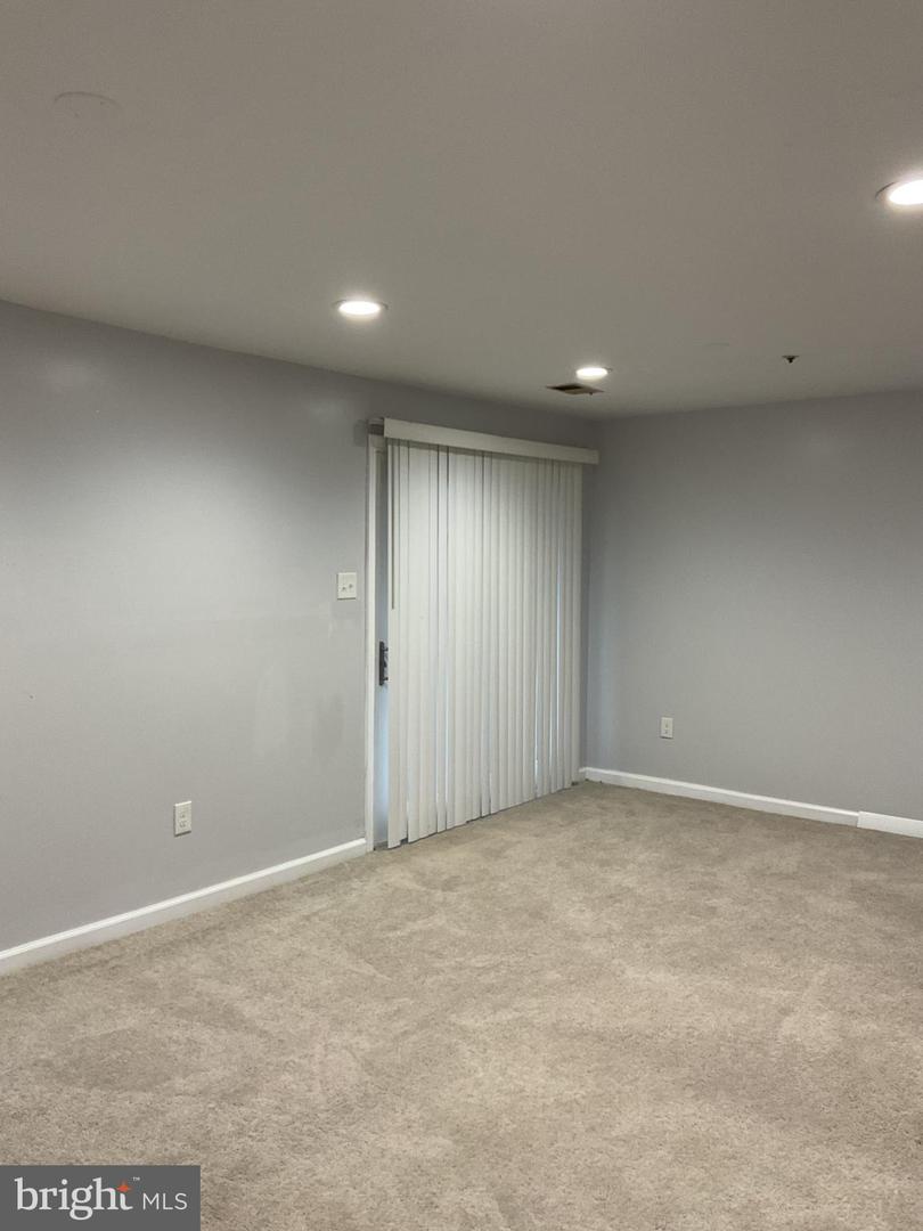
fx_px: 1031
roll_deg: +0.7
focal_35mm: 29
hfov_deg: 48.2
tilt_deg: -2.9
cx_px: 462
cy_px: 616
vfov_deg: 61.7
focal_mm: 3
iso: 80
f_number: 1.8
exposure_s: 1/60
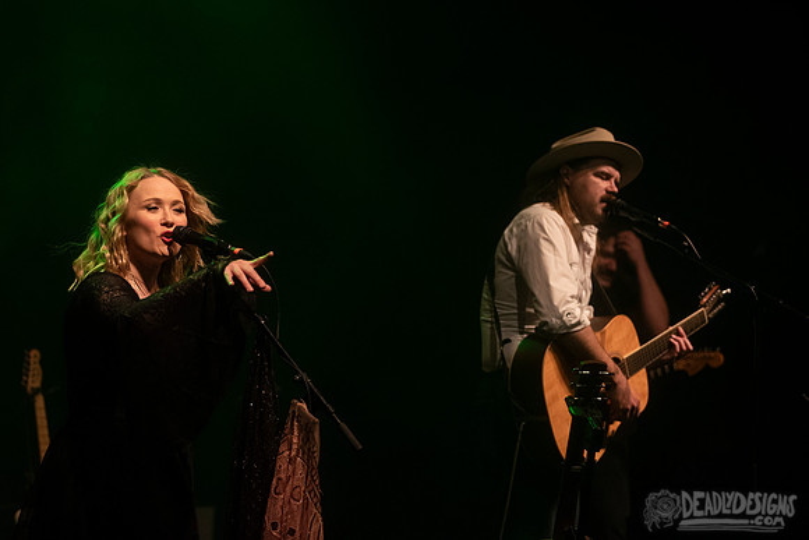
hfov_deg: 17.4
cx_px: 348
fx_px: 2648
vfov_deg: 11.6
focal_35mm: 118
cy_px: 222
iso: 2500
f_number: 3.2
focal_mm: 100
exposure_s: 1/160
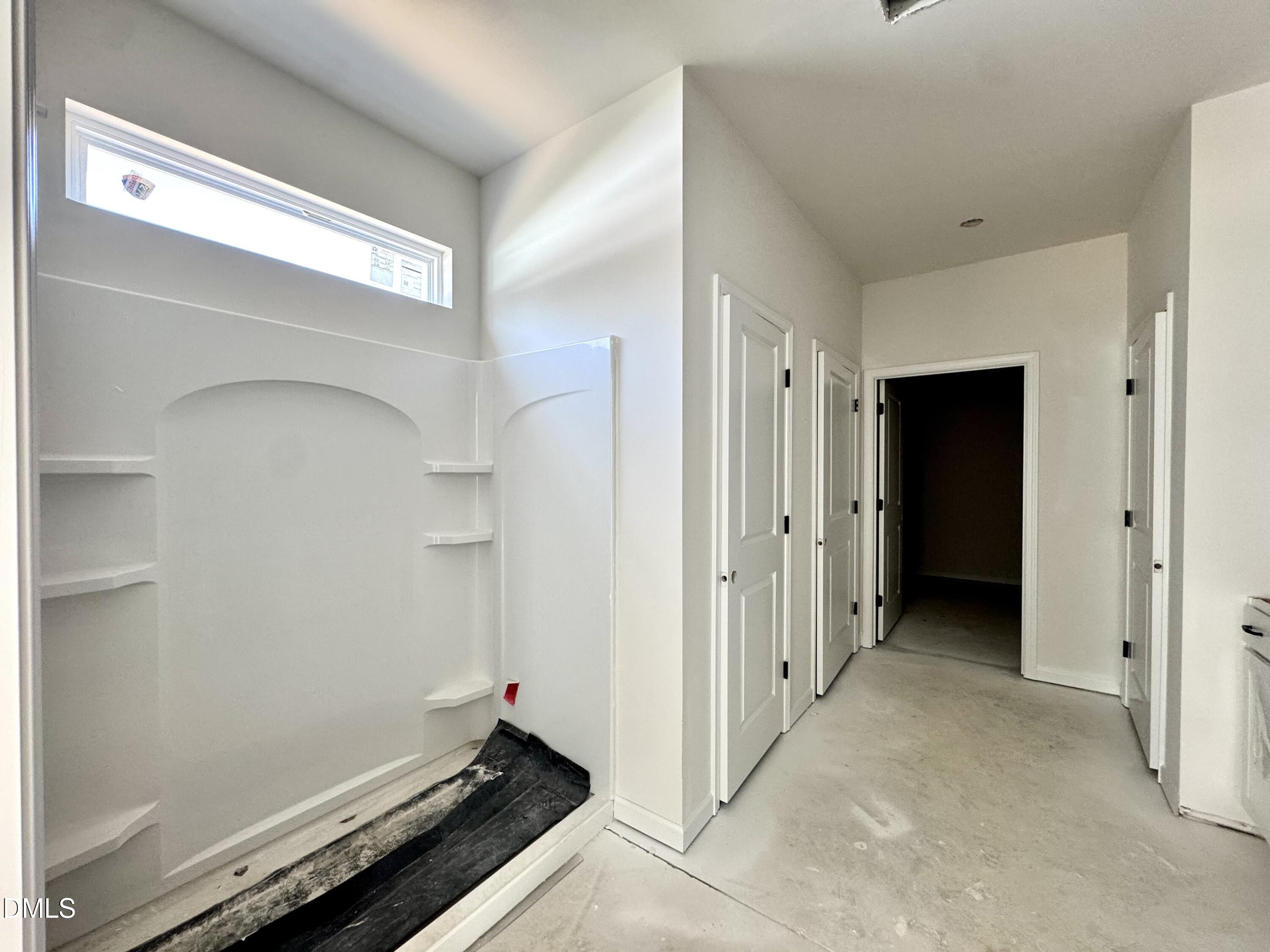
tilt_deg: -0.7
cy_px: 476
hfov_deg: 102.1
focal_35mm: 14
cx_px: 635
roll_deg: +0.3
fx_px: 514
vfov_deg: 85.7
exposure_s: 1/99
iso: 200
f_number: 2.2
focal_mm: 2.22
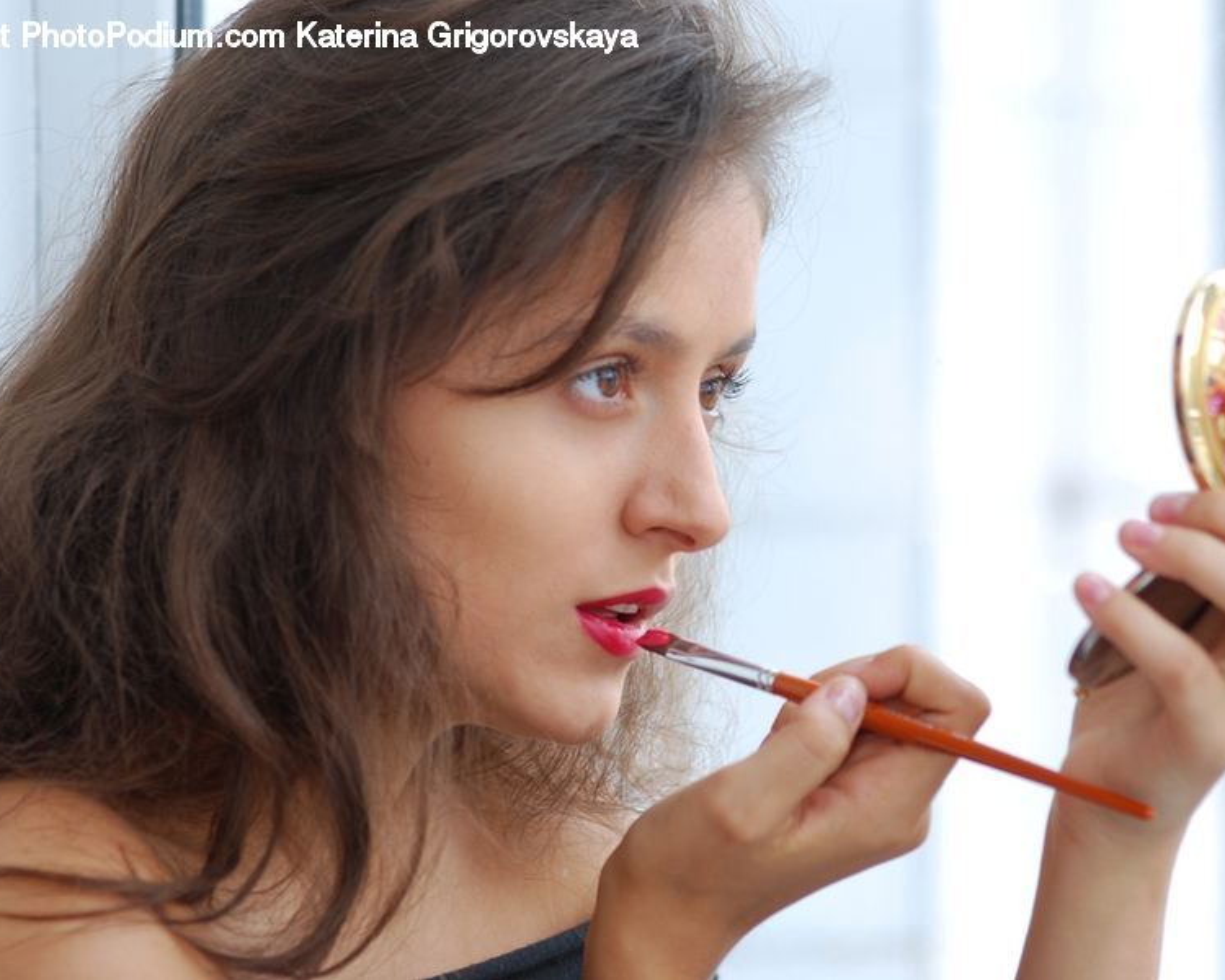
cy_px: 489
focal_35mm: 178
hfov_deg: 10.9
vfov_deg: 8.7
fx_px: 6438
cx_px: 606
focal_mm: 105
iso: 200
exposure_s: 1/200
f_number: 3.5
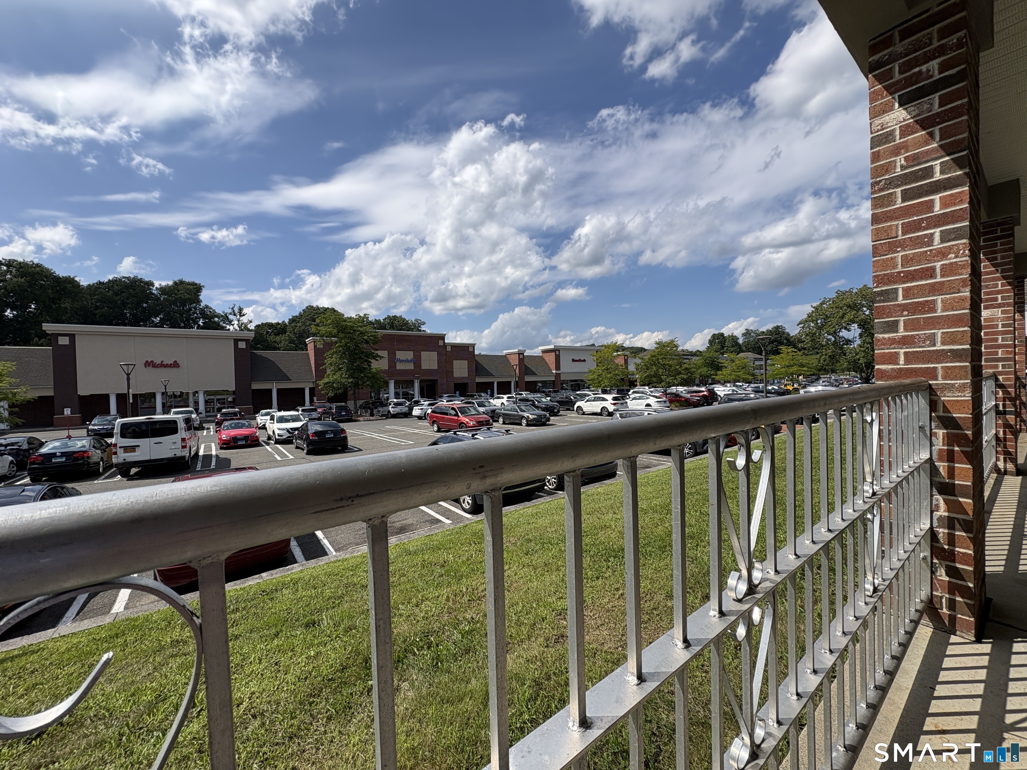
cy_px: 385
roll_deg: +1.0
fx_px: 415
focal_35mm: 14
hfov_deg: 102.1
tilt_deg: -0.7
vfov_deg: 85.7
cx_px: 514
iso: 50
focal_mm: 2.22
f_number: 2.2
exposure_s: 1/1880
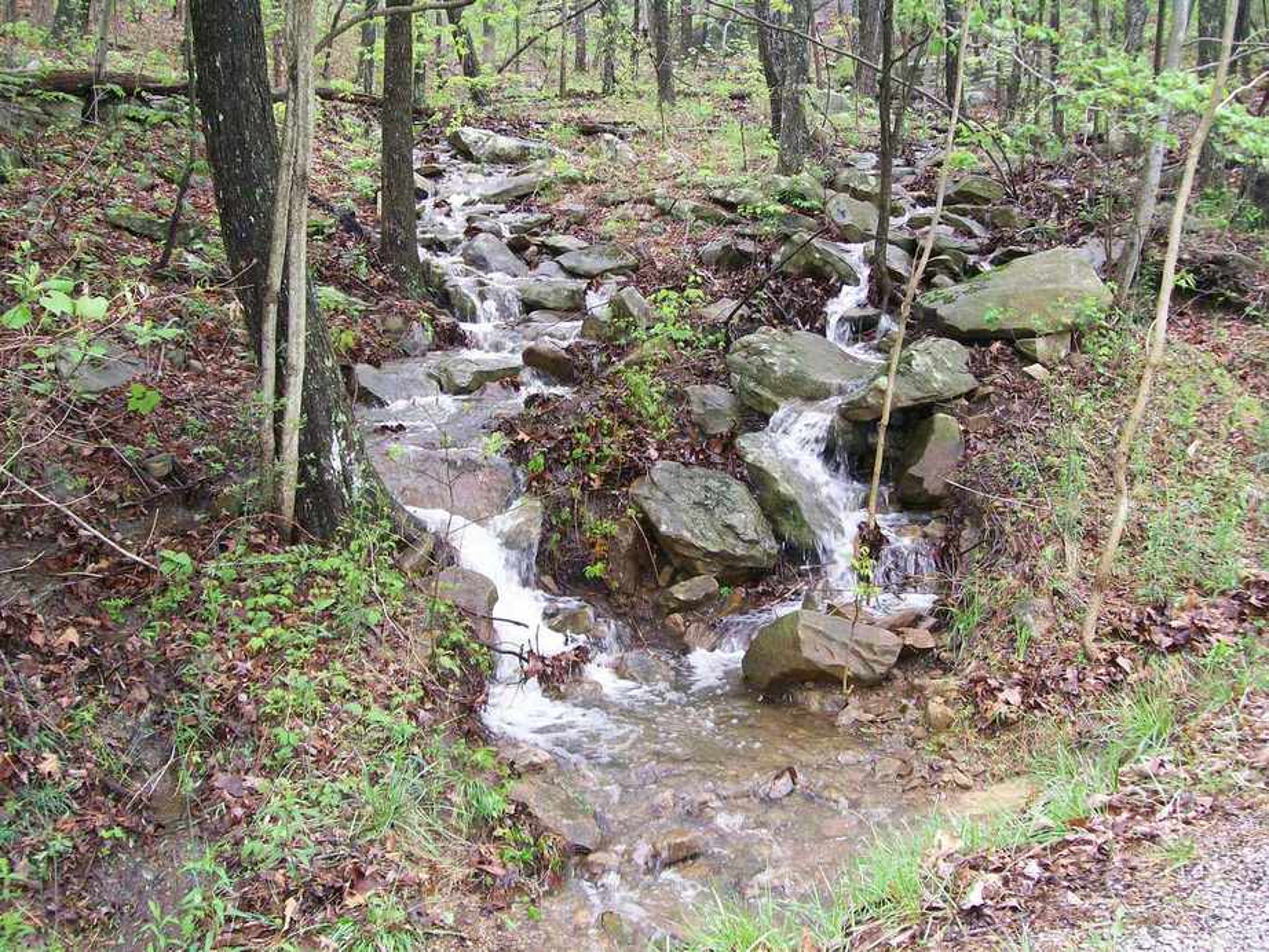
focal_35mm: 36
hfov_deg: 51.3
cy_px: 476
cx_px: 634
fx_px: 1320
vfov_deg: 39.7
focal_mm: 6
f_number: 2.7
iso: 140
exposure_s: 1/72.3
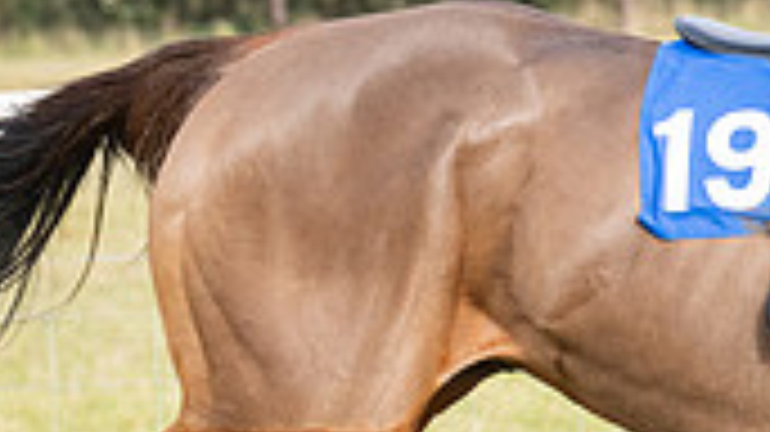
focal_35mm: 647
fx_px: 13204
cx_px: 1103
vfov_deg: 1.9
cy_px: 425
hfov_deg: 3.3
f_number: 5
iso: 800
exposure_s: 1/1600
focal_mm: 140
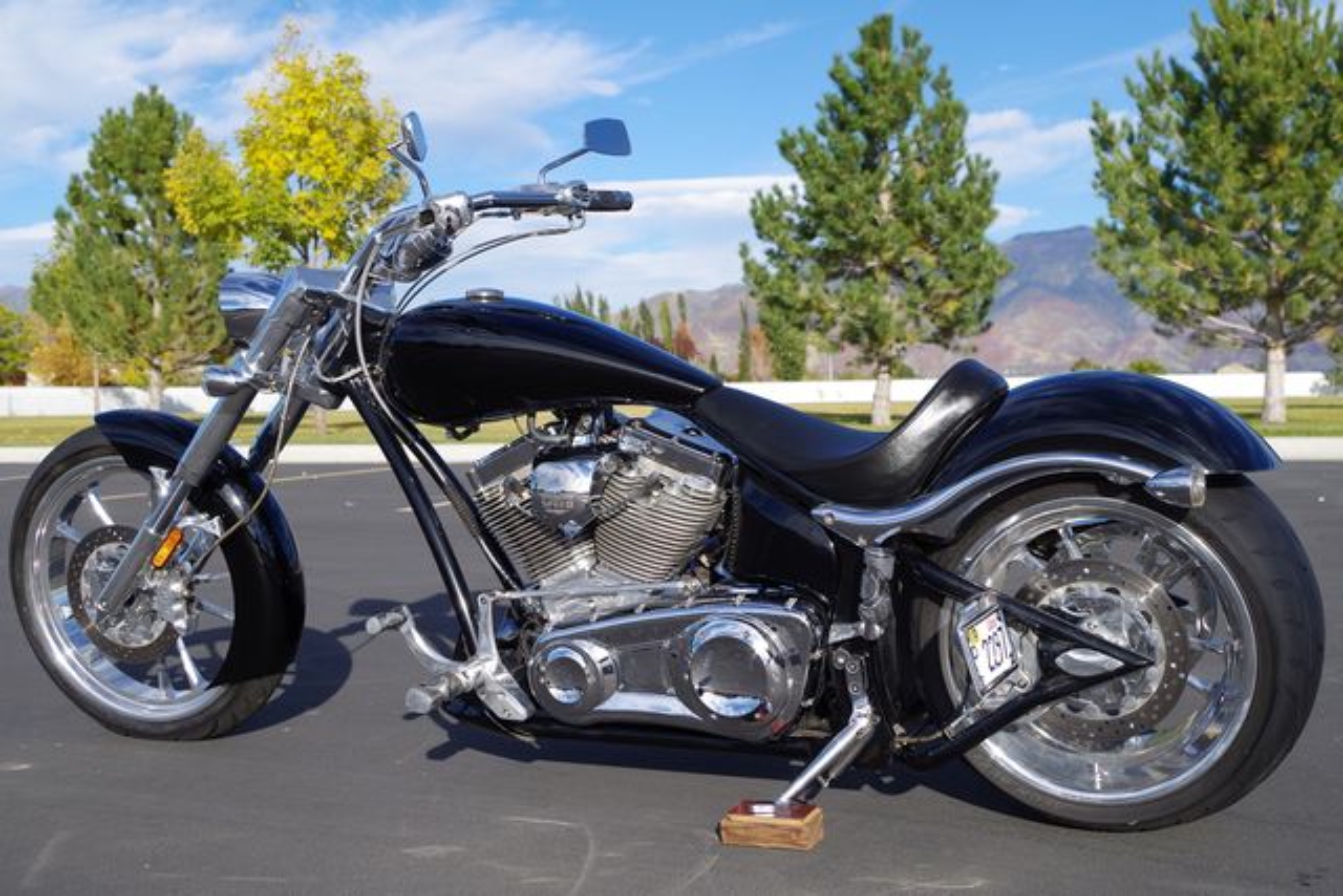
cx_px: 672
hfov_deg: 42.7
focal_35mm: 46
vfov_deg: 29.3
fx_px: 1716
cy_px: 448
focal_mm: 30.63
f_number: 6.3
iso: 100
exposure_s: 1/250
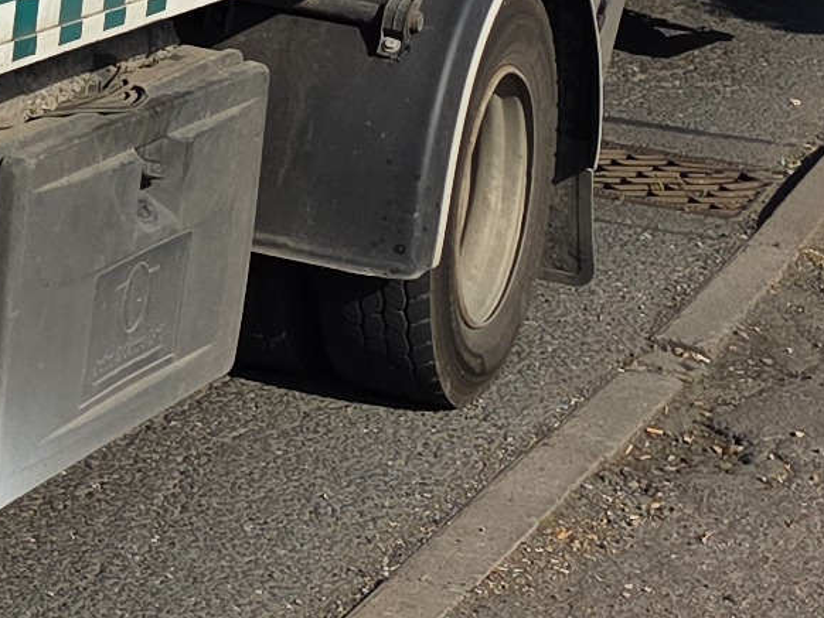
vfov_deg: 9.1
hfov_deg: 11.5
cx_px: -689
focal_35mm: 158
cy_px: -383
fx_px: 3763
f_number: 1.7
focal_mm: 6.3
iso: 80
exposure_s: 1/7944
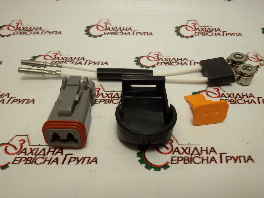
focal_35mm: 31
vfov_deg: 45.4
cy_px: 99
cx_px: 132
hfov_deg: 58.4
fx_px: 236
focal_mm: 2.93
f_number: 2.4
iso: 50
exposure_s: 1/100
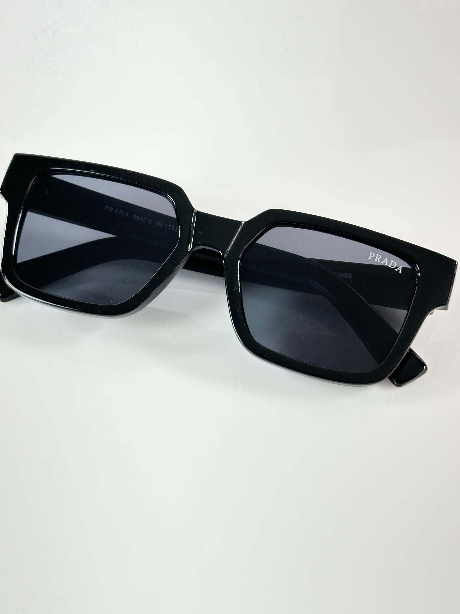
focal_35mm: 58
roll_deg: +2.7
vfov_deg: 33.2
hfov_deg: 25.2
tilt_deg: -43.4
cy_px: 263
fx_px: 1028
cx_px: 213
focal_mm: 6.86
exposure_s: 1/50
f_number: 1.78
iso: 50
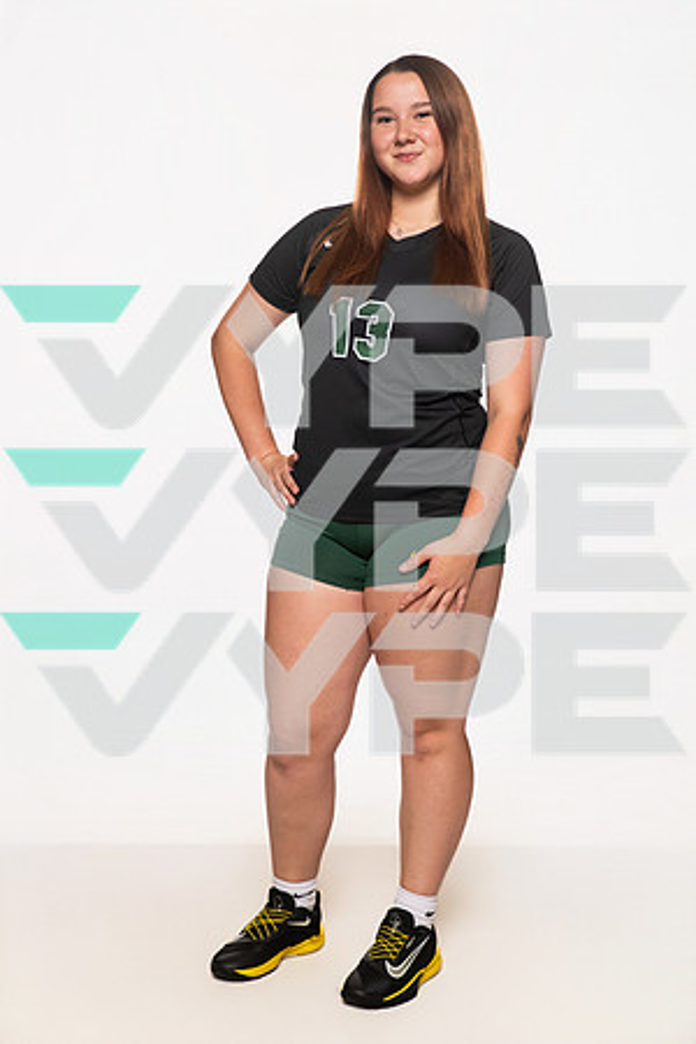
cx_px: 348
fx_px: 1682
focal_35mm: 58
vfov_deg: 34.5
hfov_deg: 23.4
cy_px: 522
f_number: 7.1
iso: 800
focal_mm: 58
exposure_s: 1/320
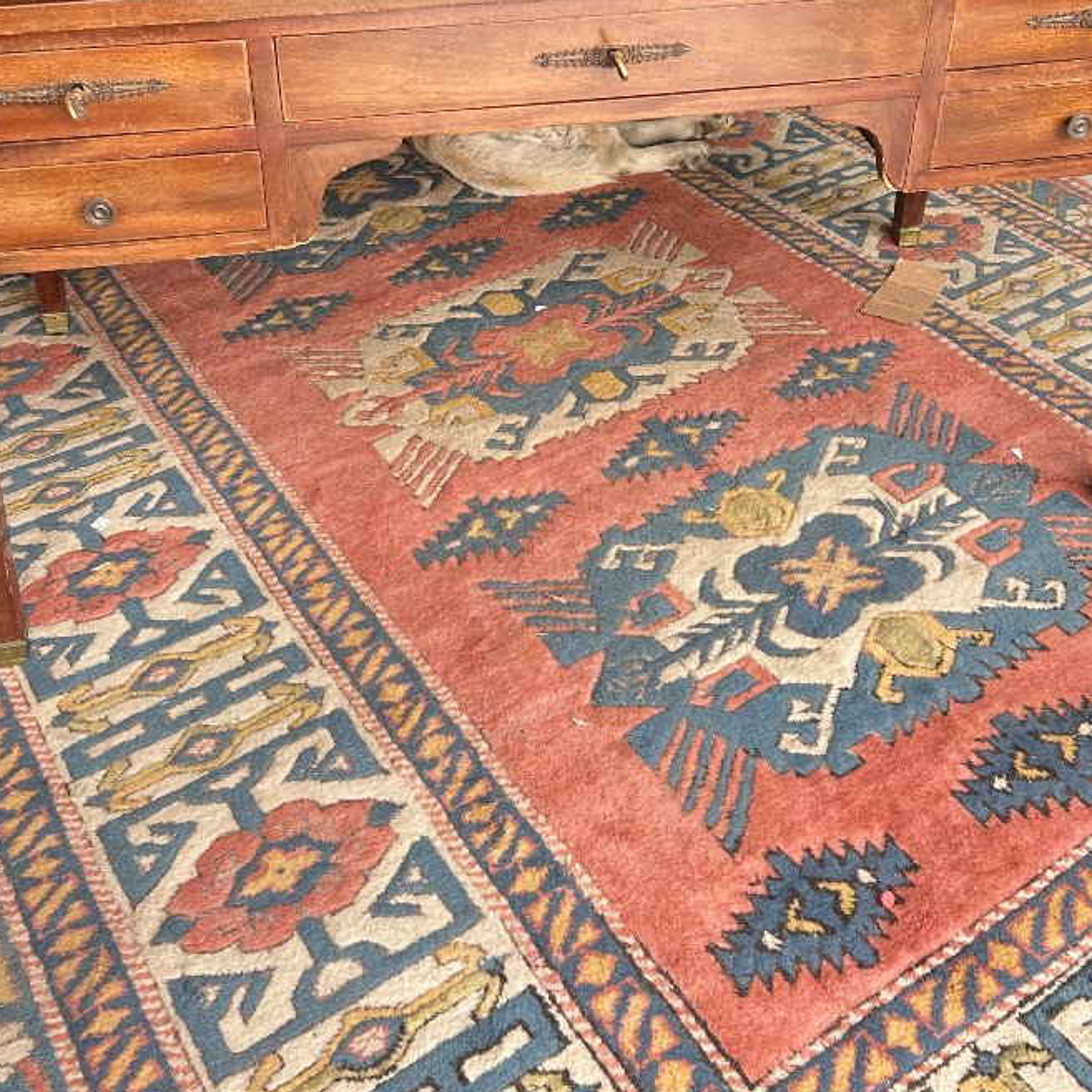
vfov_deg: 38.7
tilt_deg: -30.1
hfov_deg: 40.0
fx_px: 1499
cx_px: 525
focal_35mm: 42
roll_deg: +0.7
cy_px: 238
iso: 100
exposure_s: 1/121
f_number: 1.5
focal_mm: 5.7
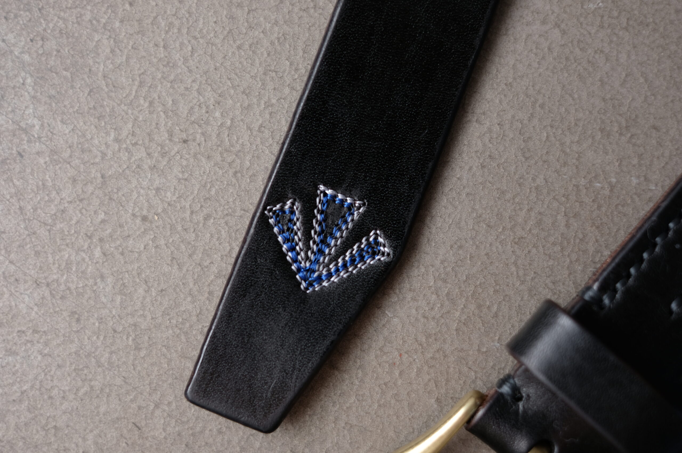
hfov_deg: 37.5
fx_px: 1003
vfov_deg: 25.5
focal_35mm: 53
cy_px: 226
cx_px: 341
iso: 200
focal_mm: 35
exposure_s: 1/125
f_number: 2.8
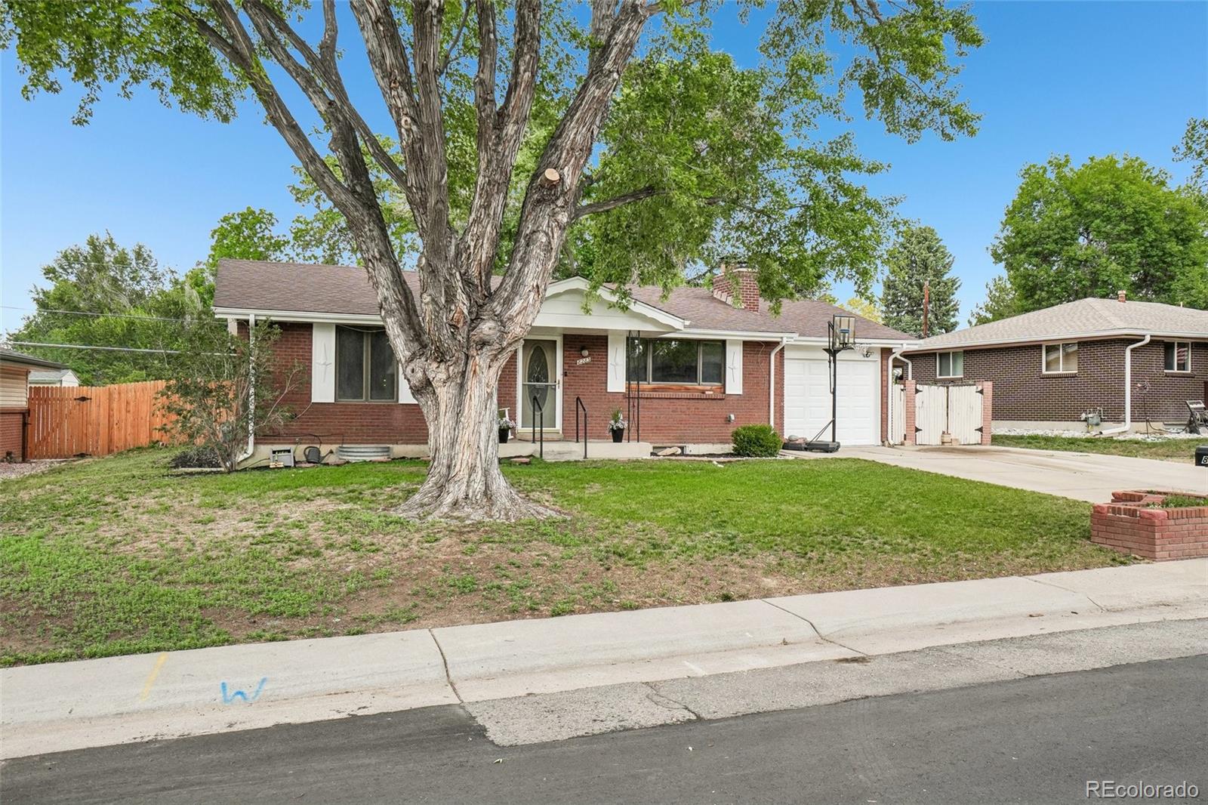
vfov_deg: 47.9
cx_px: 604
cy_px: 402
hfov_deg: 67.4
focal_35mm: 27
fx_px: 906
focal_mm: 18
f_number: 8
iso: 400
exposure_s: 1/100
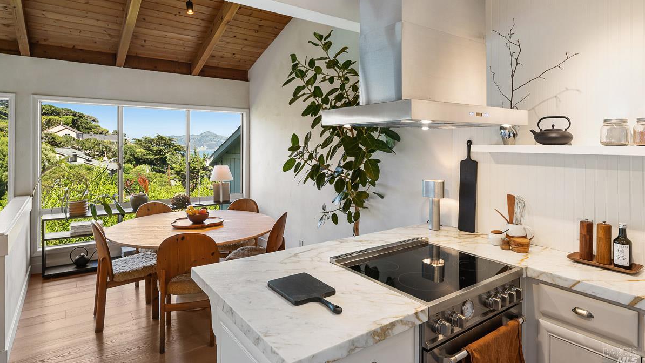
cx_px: 322
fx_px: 351
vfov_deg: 54.5
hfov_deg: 85.1
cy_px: 156
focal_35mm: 21
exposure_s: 1/13
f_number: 8
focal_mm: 19.5
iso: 400
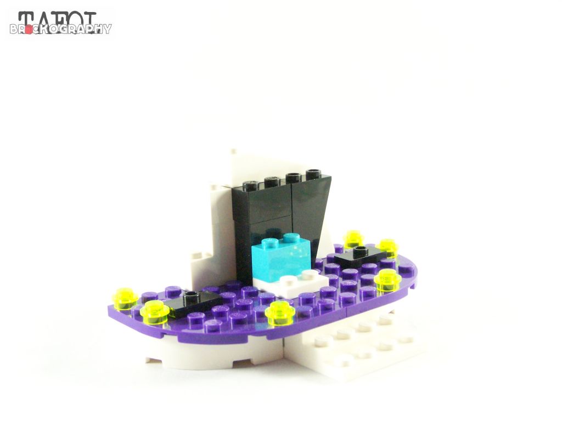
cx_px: 281
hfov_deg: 32.7
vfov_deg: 24.8
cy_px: 210
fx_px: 958
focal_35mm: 59
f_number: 3.6
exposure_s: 1/60
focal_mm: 9.8
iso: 400
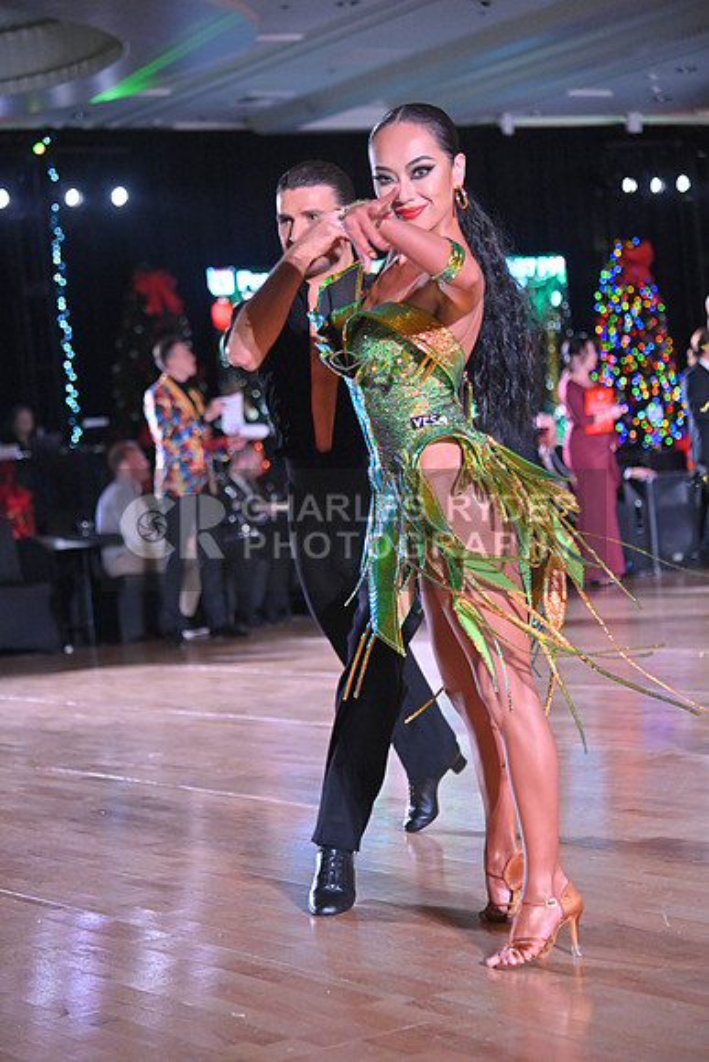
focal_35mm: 82
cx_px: 354
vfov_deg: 24.8
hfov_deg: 16.7
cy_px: 531
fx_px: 2421
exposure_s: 1/400
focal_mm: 82
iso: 5000
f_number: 4
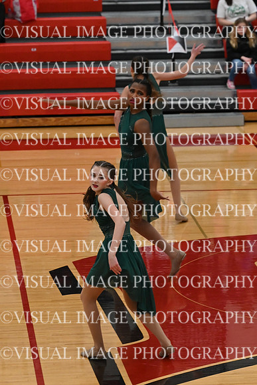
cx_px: 128
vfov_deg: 10.2
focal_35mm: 202
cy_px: 192
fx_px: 2162
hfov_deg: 6.8
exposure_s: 1/400
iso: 5000
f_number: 4
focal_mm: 135
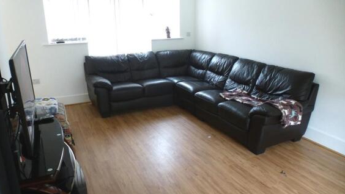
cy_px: 99
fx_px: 247
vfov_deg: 43.0
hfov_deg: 69.8
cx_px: 174
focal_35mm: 27
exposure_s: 1/20
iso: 400
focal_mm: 4.3
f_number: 3.3
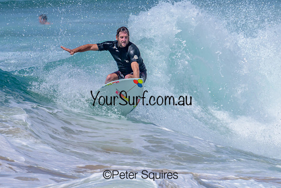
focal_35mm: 1098
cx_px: 102
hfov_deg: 1.9
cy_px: 104
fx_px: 8570
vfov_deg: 1.3
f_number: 16
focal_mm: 800
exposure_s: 1/2000
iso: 1100
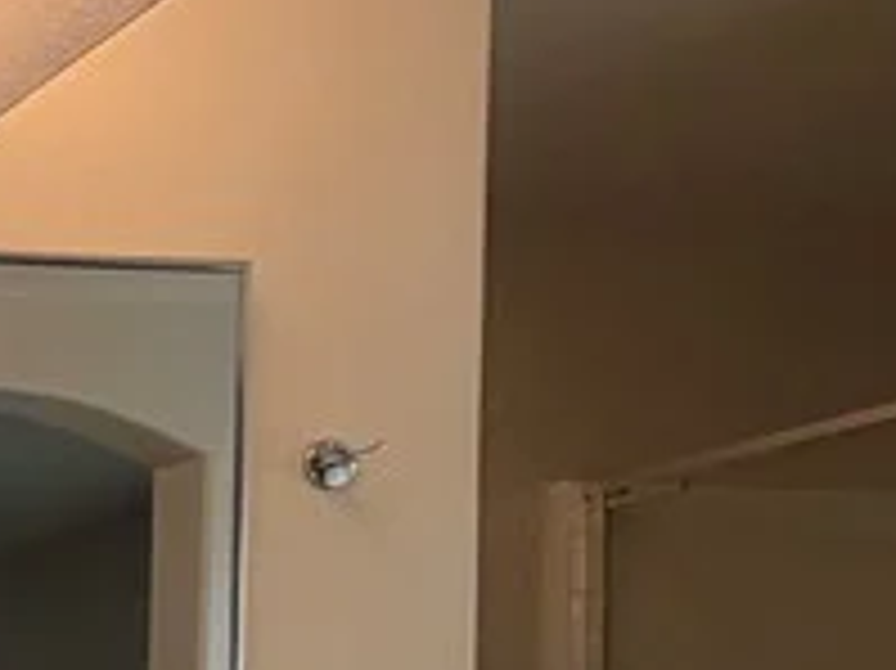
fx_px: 1863
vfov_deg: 18.7
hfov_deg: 17.0
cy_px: 913
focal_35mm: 72
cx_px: -1036
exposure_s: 1/200
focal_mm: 2.22
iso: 50
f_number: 2.2
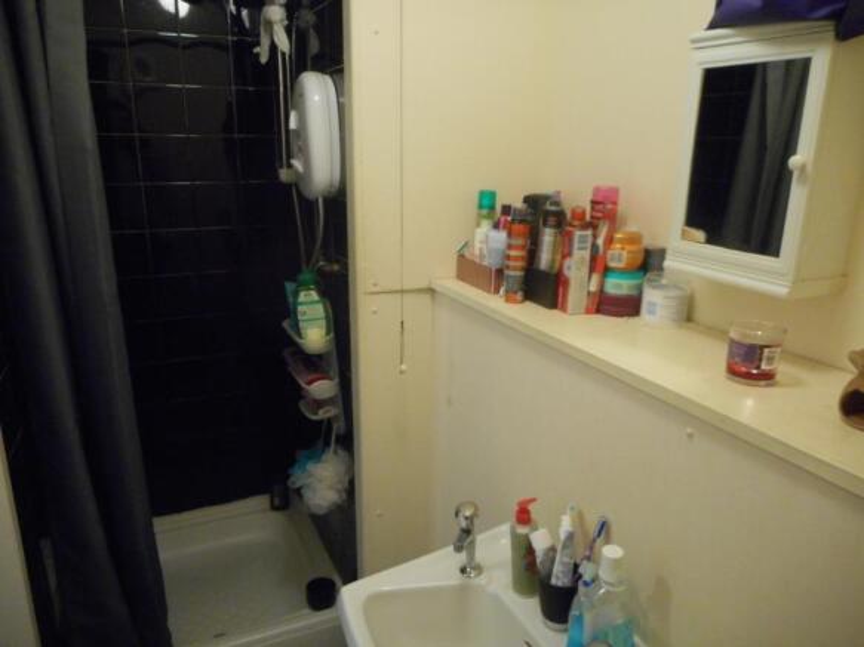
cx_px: 432
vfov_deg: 54.9
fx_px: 624
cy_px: 324
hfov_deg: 69.4
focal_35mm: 25
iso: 400
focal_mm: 4.5
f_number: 3.7
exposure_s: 1/13
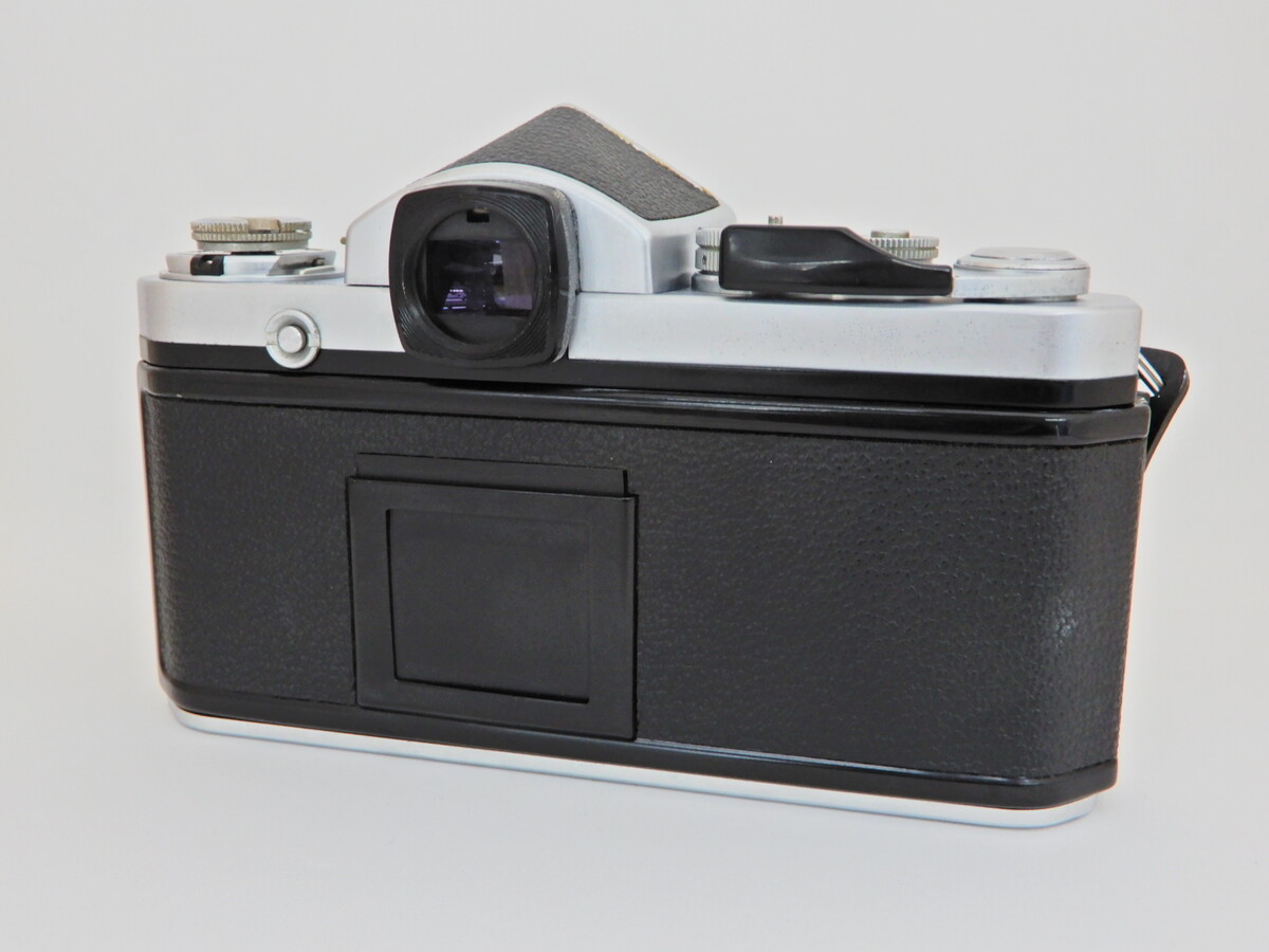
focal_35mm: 38
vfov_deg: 37.7
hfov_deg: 49.0
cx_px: 634
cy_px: 476
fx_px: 1393
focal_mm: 6.8
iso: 200
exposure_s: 1/30
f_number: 4
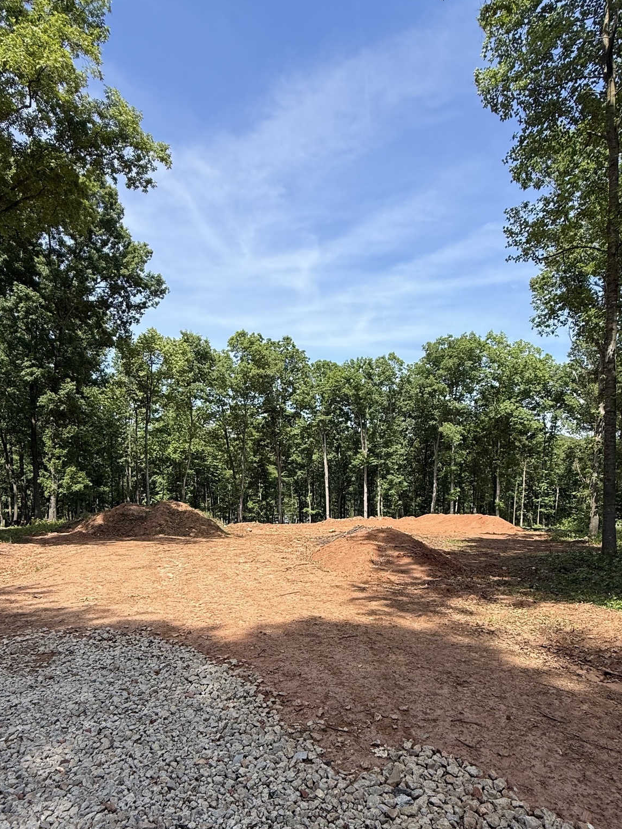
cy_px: 498
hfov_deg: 63.4
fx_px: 503
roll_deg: +0.8
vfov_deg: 78.1
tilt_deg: -4.3
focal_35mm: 21
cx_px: 308
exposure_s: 1/1125
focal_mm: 2.22
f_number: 2.2
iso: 50
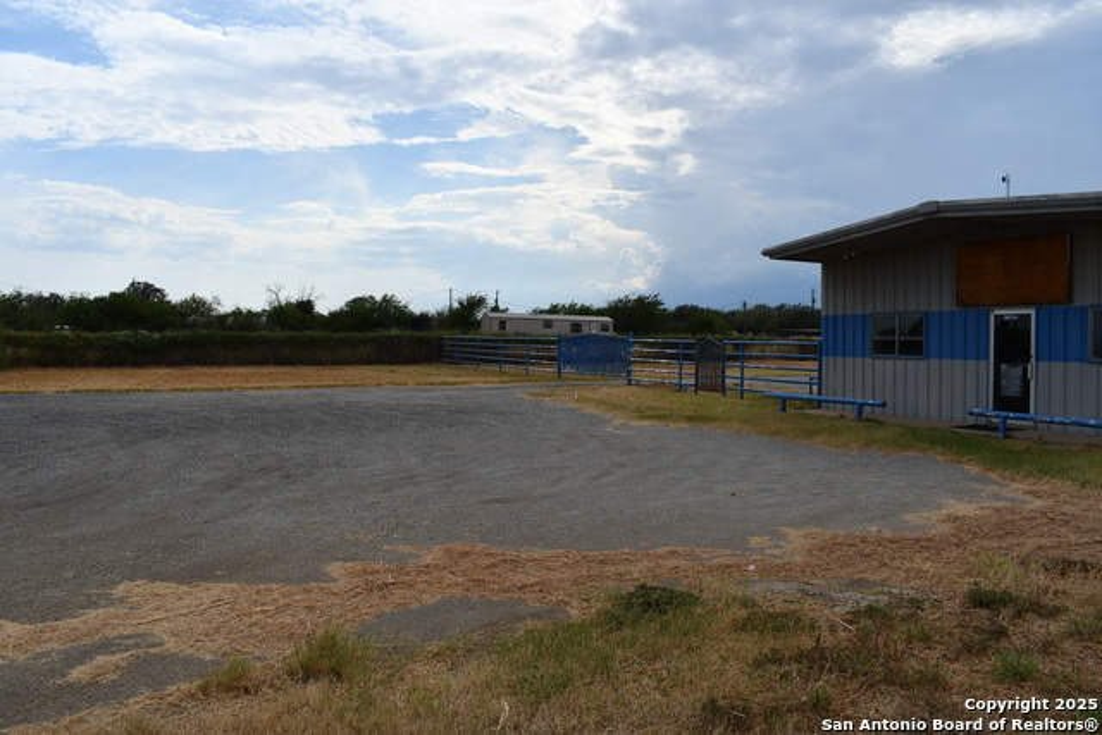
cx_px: 551
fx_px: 827
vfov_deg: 48.0
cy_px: 368
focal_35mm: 27
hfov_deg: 67.4
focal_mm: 18
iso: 100
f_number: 9
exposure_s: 1/320
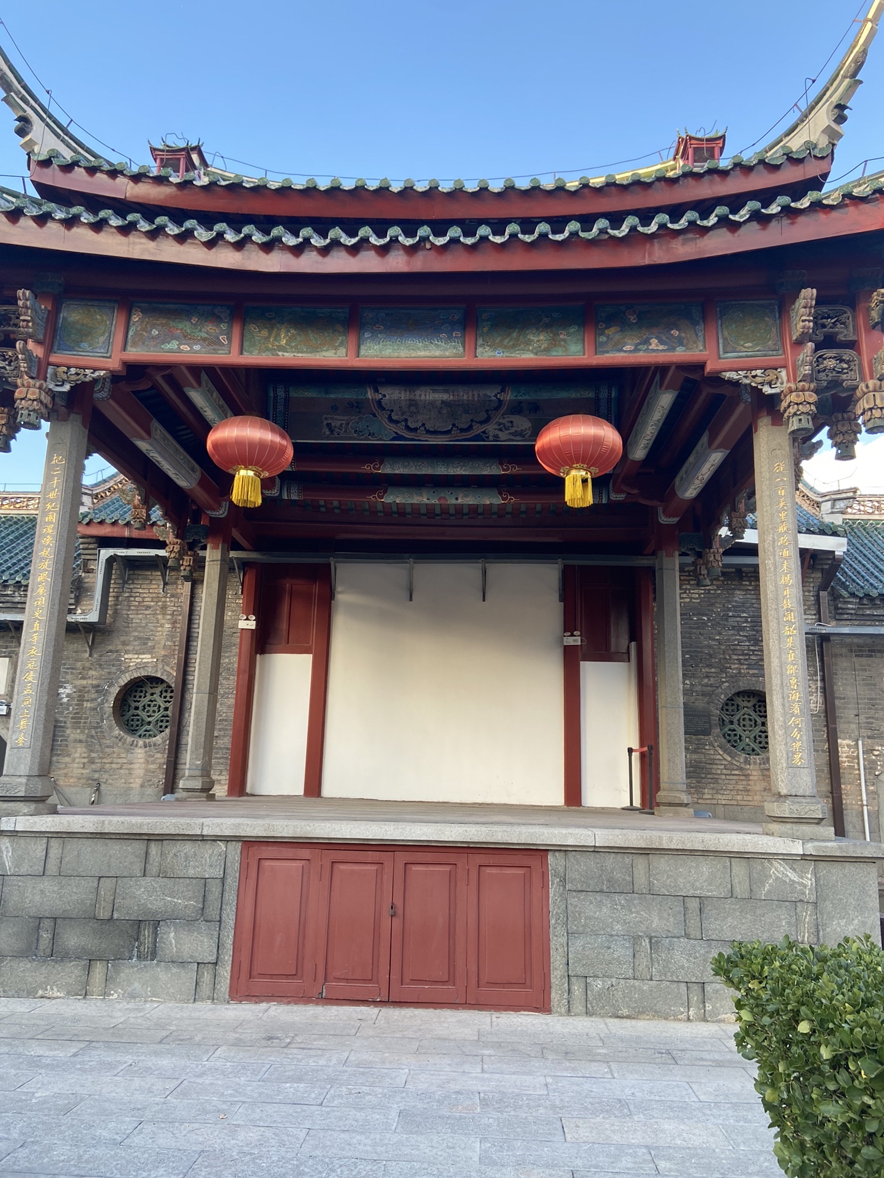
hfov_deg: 53.1
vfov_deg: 67.3
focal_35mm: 26
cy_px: 589
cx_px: 442
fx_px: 885
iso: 32
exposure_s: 1/121
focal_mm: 4.25
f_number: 1.8
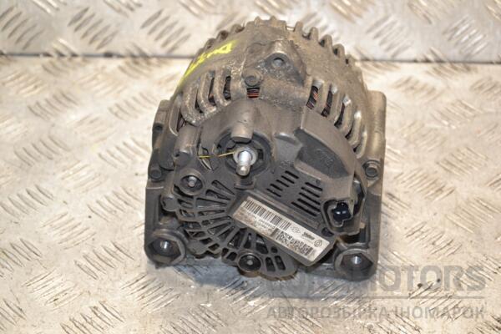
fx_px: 1211
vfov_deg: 15.7
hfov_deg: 23.4
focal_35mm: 87
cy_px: 167
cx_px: 250
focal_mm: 58
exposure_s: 1/60
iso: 800
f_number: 5
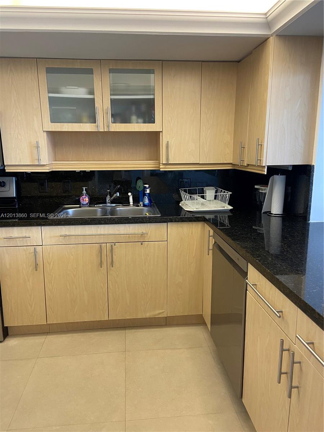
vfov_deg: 67.3
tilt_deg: -12.3
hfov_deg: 53.1
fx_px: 324
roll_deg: +0.7
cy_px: 216
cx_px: 162
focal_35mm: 26
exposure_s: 1/60
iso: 160
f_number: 1.8
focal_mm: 4.25
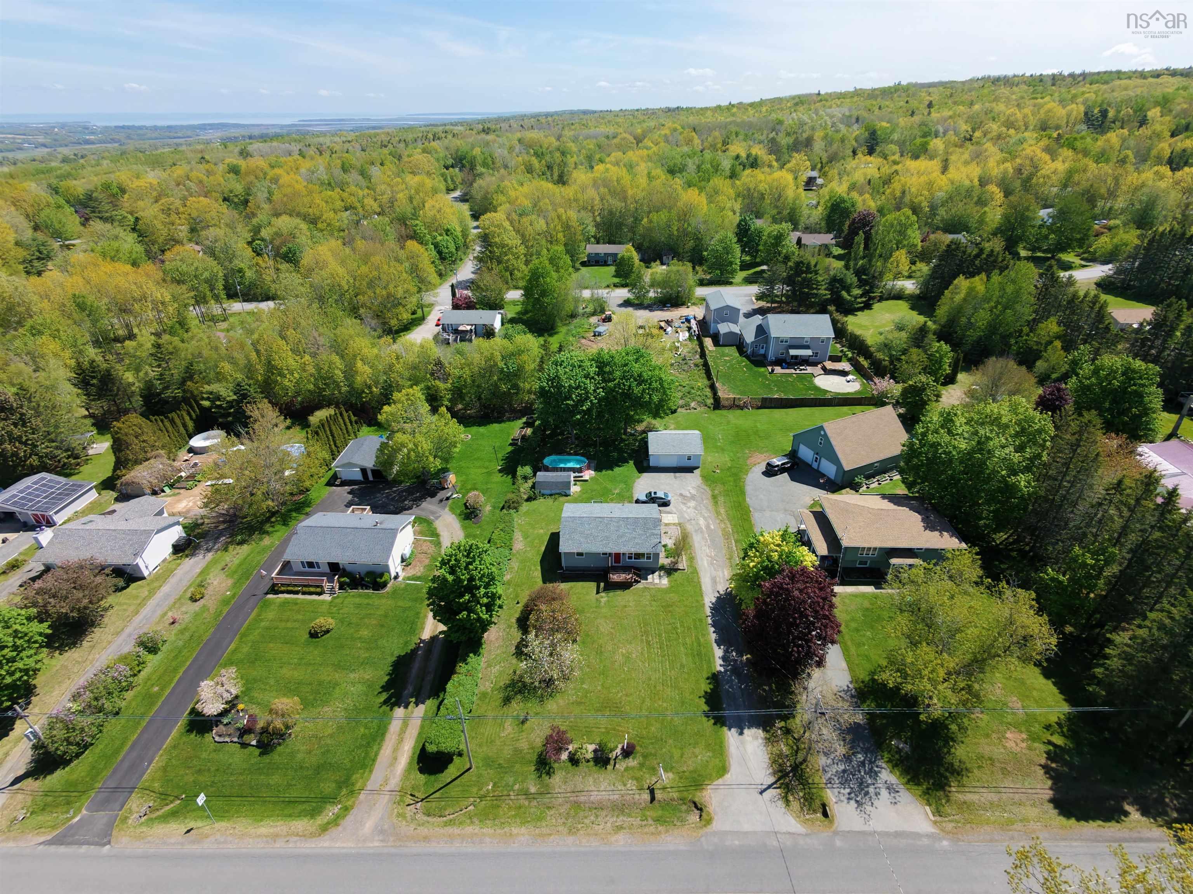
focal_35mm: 16
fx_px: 551
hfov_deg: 94.5
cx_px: 596
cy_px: 447
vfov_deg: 78.1
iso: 100
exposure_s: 1/640
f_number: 2.2
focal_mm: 3.05
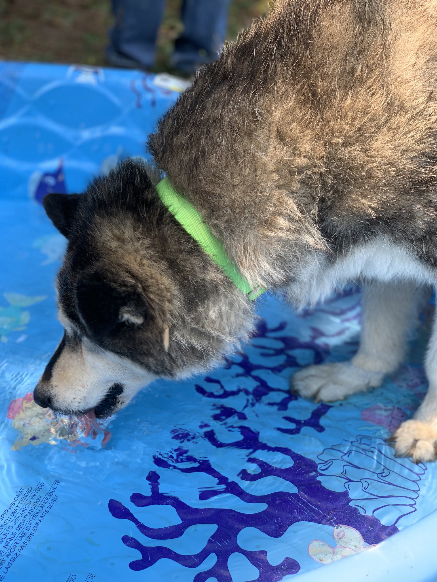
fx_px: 909
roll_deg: -6.5
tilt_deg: -25.6
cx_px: 217
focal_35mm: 54
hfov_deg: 27.0
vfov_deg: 35.5
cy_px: 292
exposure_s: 1/150
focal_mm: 6
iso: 16
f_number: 2.4
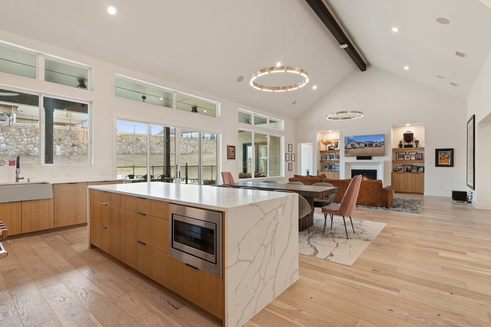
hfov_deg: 93.3
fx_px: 232
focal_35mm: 17
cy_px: 169
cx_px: 244
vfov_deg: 70.4
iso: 320
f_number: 8
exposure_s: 1/5
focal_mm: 16
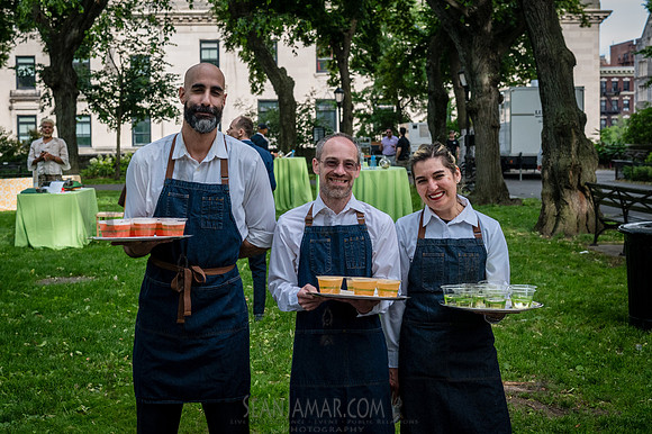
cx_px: 317
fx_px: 991
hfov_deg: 36.4
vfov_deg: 24.7
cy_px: 191
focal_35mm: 55
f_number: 4
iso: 1600
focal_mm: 43
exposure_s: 1/2000
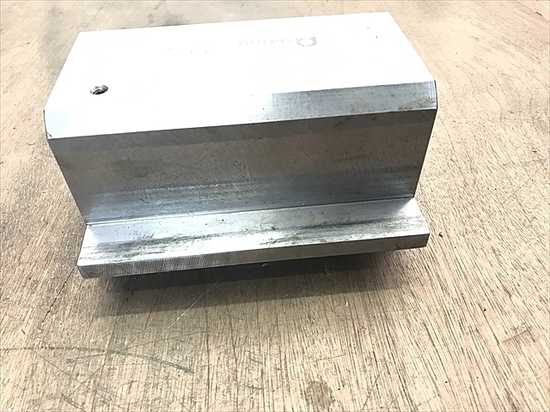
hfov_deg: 63.4
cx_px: 275
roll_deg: +1.7
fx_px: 445
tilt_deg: -40.4
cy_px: 206
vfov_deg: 49.7
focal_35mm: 28
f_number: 1.8
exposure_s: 1/15
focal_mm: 3.99
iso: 40
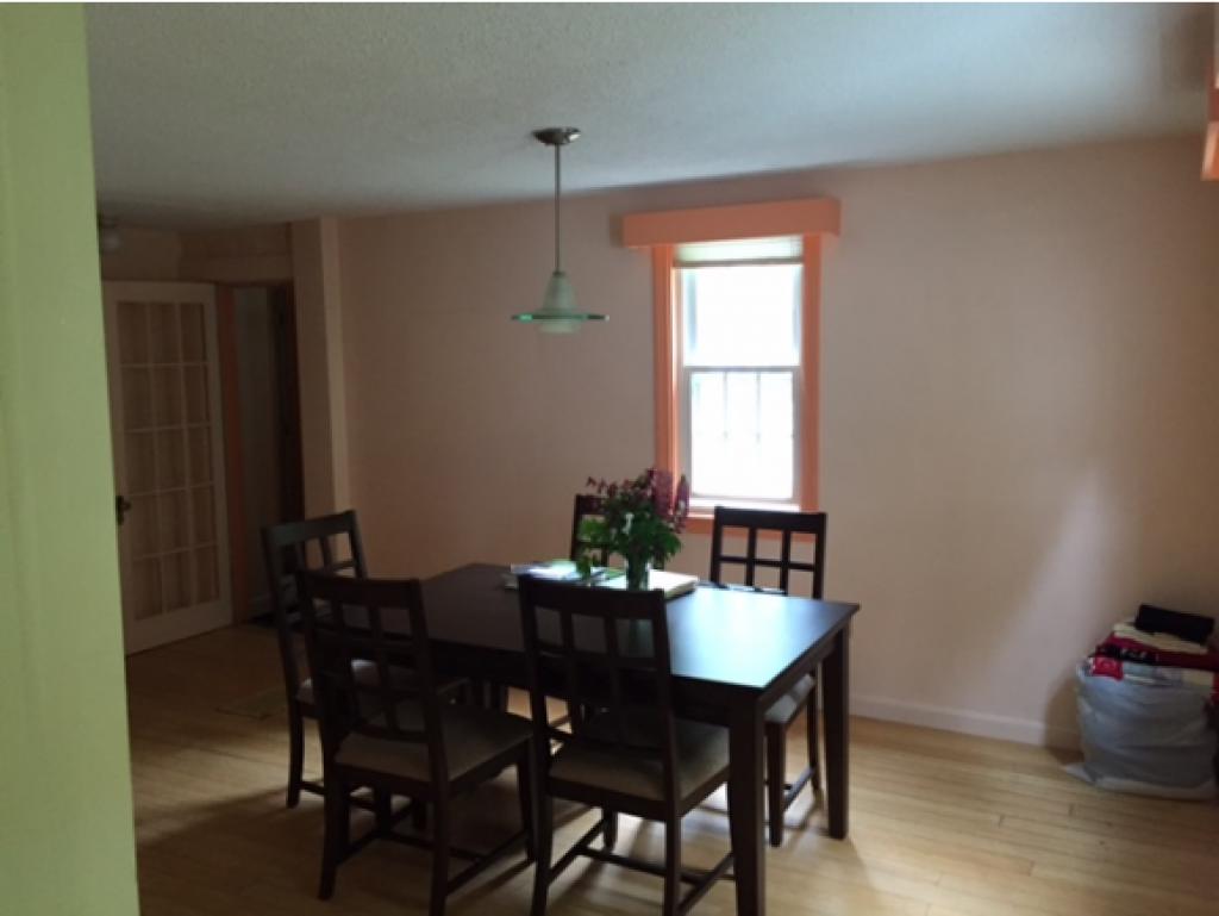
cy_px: 458
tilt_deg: -6.4
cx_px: 610
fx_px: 1022
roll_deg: -0.6
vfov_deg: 48.3
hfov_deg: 61.6
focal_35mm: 29
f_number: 2.2
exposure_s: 1/30
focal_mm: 4.15
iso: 200
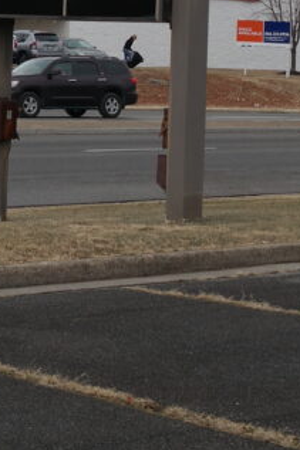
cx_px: 24
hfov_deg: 12.4
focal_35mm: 109
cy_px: -34
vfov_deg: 18.1
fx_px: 1364
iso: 100
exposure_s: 1/250
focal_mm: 20
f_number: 6.3
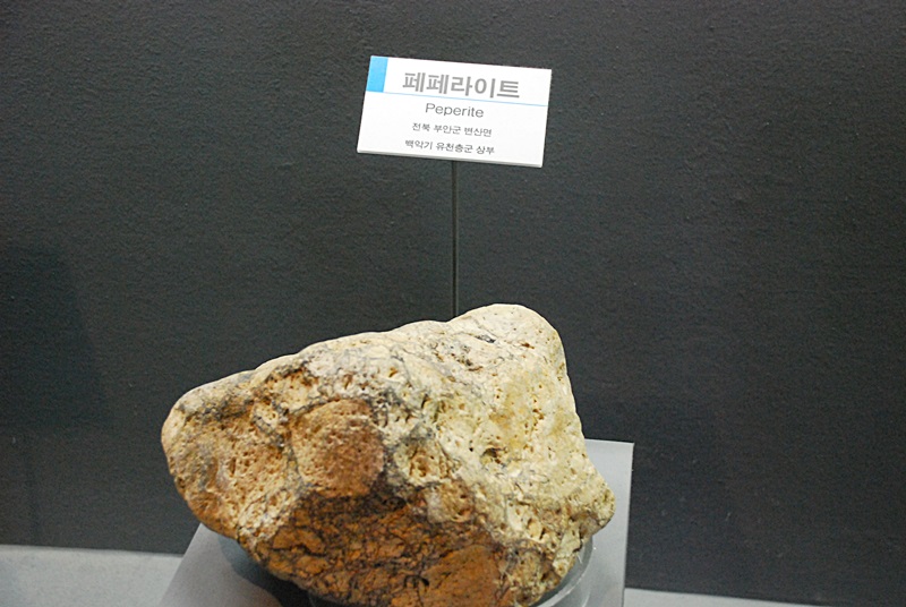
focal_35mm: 60
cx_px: 453
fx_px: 1512
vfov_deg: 22.7
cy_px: 304
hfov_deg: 33.4
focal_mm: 40
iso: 1400
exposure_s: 1/30
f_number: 4.5
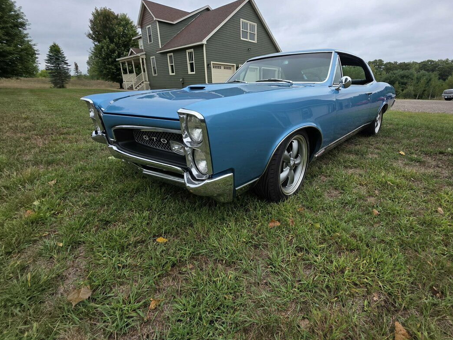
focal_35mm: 15
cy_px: 152
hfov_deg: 97.4
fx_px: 196
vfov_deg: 81.5
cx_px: 260
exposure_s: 1/960
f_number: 1.9
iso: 40
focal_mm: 2.2
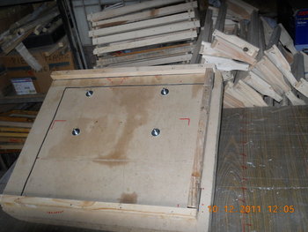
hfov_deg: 45.7
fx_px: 365
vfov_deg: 35.2
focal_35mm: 41
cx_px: 154
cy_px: 116
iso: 100
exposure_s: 1/30
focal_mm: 6.72
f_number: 3.1
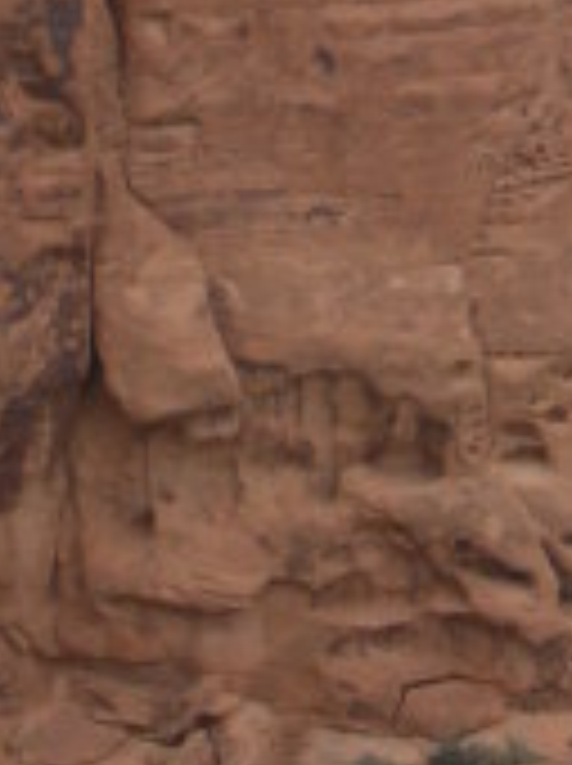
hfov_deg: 8.1
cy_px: -268
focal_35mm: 181
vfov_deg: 10.7
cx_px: 671
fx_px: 3998
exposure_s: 1/613
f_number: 3.5
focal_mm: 6.3
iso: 64
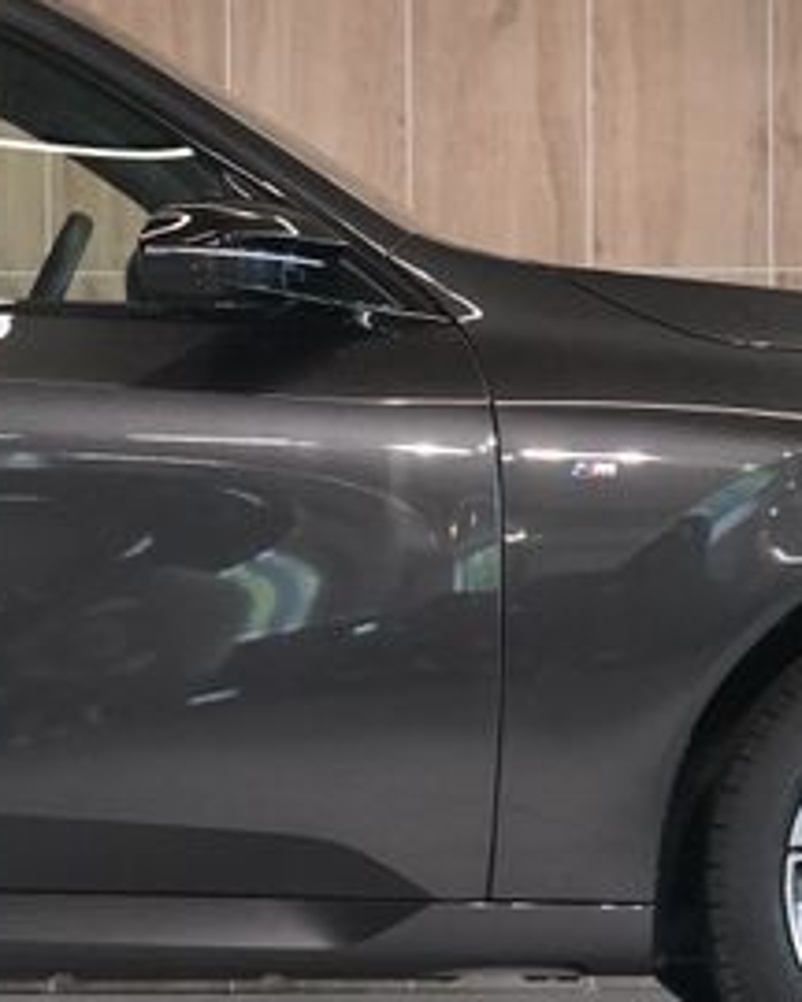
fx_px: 6557
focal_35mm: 221
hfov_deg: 6.9
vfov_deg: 8.7
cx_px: -171
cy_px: 488
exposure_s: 1/160
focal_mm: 62
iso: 5000
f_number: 5.6
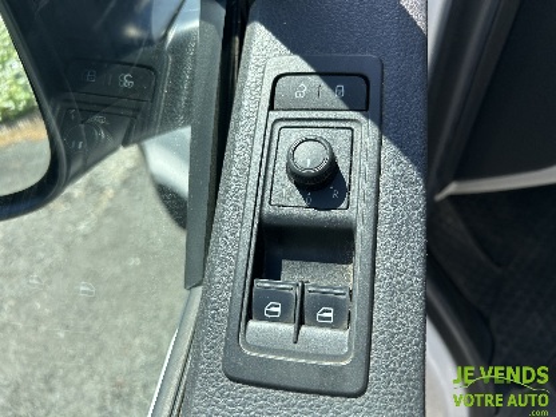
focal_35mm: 26
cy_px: 208
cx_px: 278
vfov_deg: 53.1
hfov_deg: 67.3
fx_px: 418
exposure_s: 1/1038
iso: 50
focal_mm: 5.7
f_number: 1.5
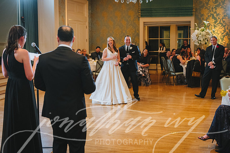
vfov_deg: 29.7
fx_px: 289
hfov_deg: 43.3
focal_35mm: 45
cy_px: 70
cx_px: 123
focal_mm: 42
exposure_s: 1/125
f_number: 2.8
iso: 2000
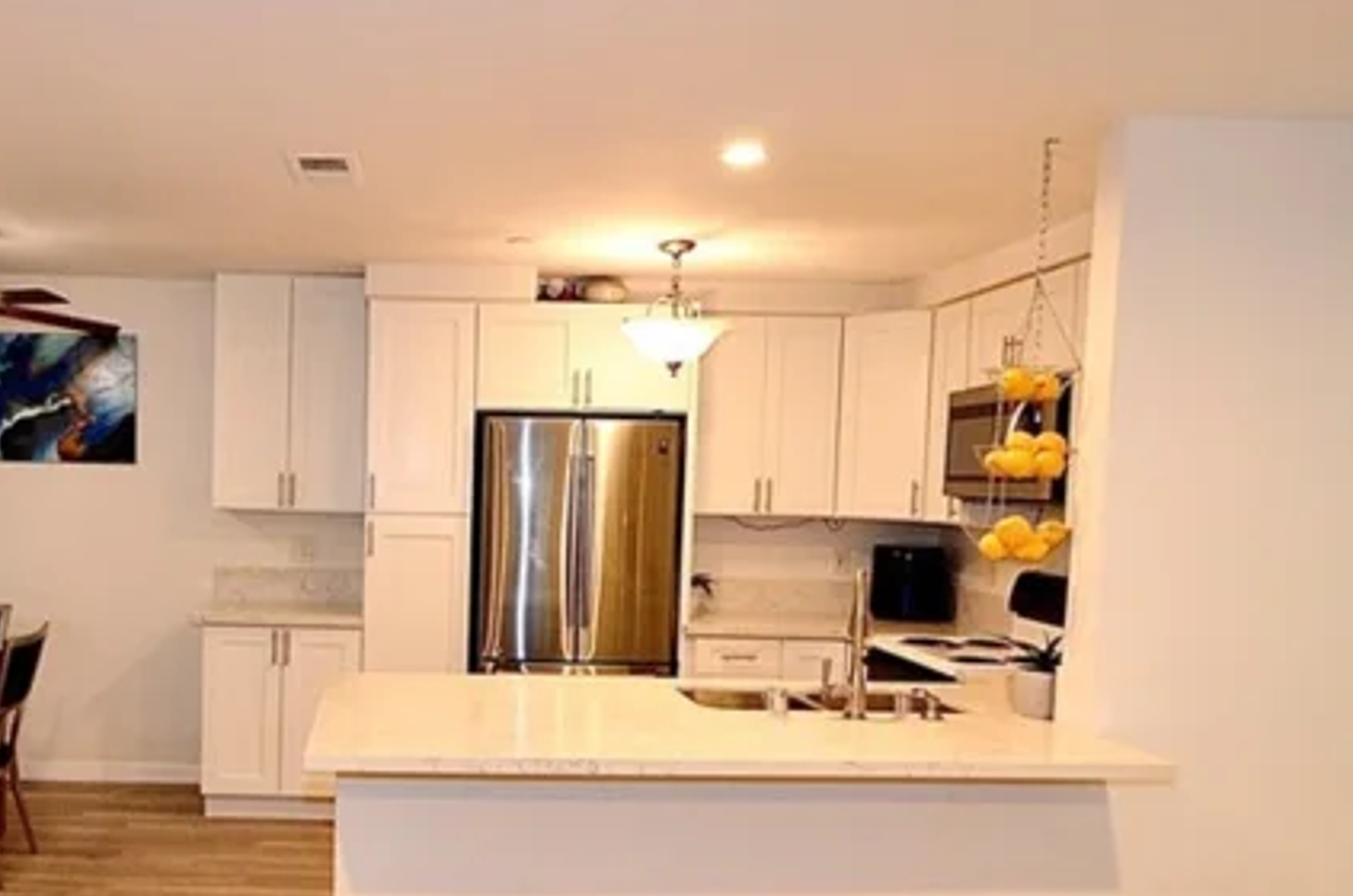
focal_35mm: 30
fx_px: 1125
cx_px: 413
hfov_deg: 60.0
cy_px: 483
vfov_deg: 43.4
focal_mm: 10
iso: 720
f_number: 4
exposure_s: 1/60
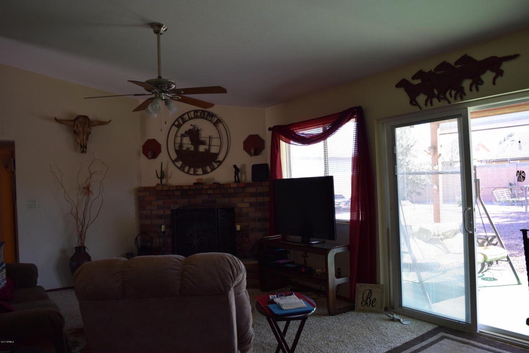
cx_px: 264
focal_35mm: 27
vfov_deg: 47.9
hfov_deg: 67.4
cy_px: 176
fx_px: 397
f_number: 4.5
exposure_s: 1/80
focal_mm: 18
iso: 400
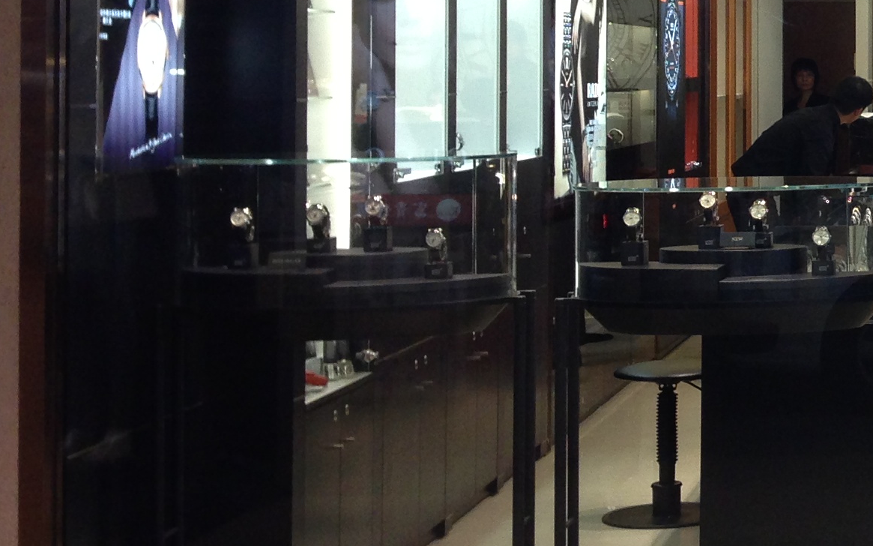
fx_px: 2332
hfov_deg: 19.2
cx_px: 1200
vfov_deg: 13.2
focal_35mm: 98
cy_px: 43
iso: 80
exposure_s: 1/60
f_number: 2.4
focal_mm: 4.13
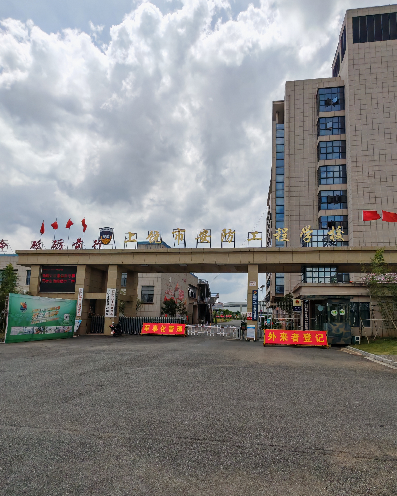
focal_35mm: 19
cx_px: 222
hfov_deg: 70.6
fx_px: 279
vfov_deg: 82.7
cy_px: 287
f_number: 2.2
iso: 50
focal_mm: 1.96
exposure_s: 1/3600
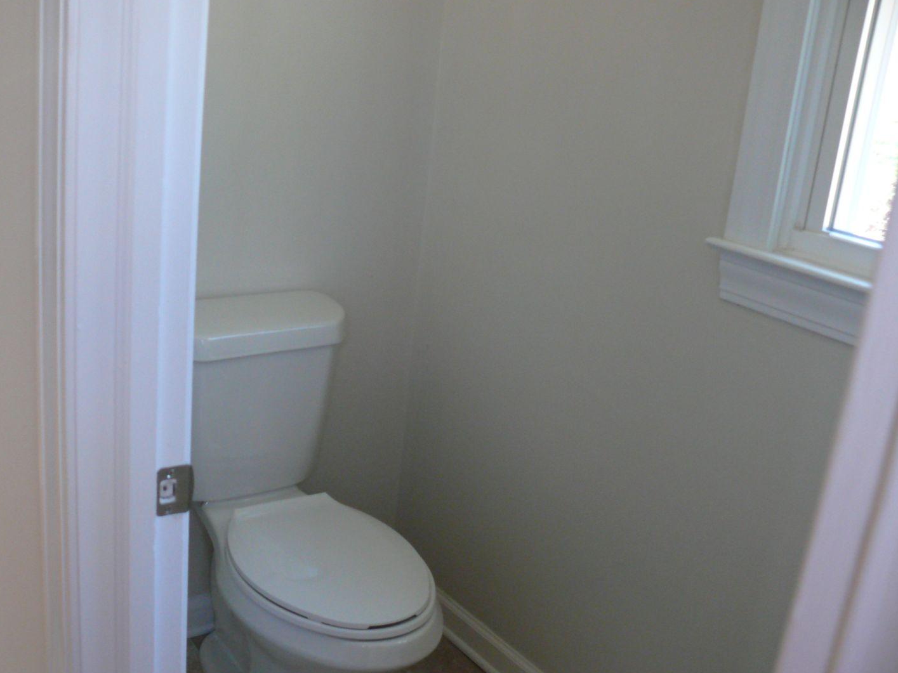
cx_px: 413
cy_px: 337
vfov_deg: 37.7
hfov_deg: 48.9
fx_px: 986
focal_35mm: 38
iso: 250
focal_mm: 7.4
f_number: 2.8
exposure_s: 1/30
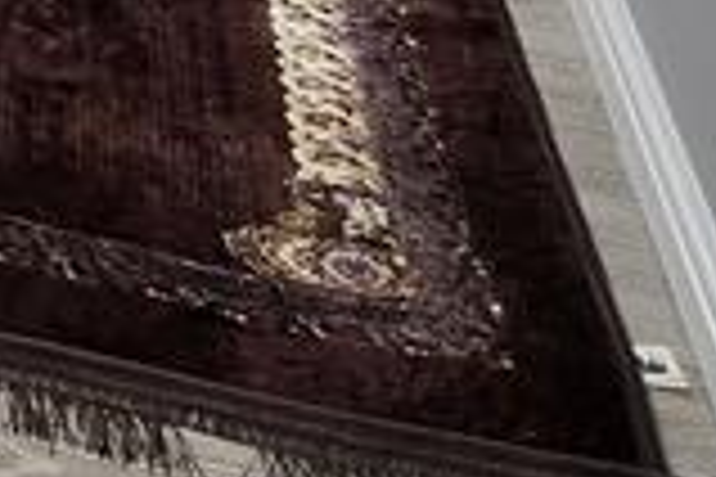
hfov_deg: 17.1
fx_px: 1730
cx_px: -725
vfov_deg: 12.0
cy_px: -729
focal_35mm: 87
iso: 100
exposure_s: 1/50
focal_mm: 2.2
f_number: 2.2
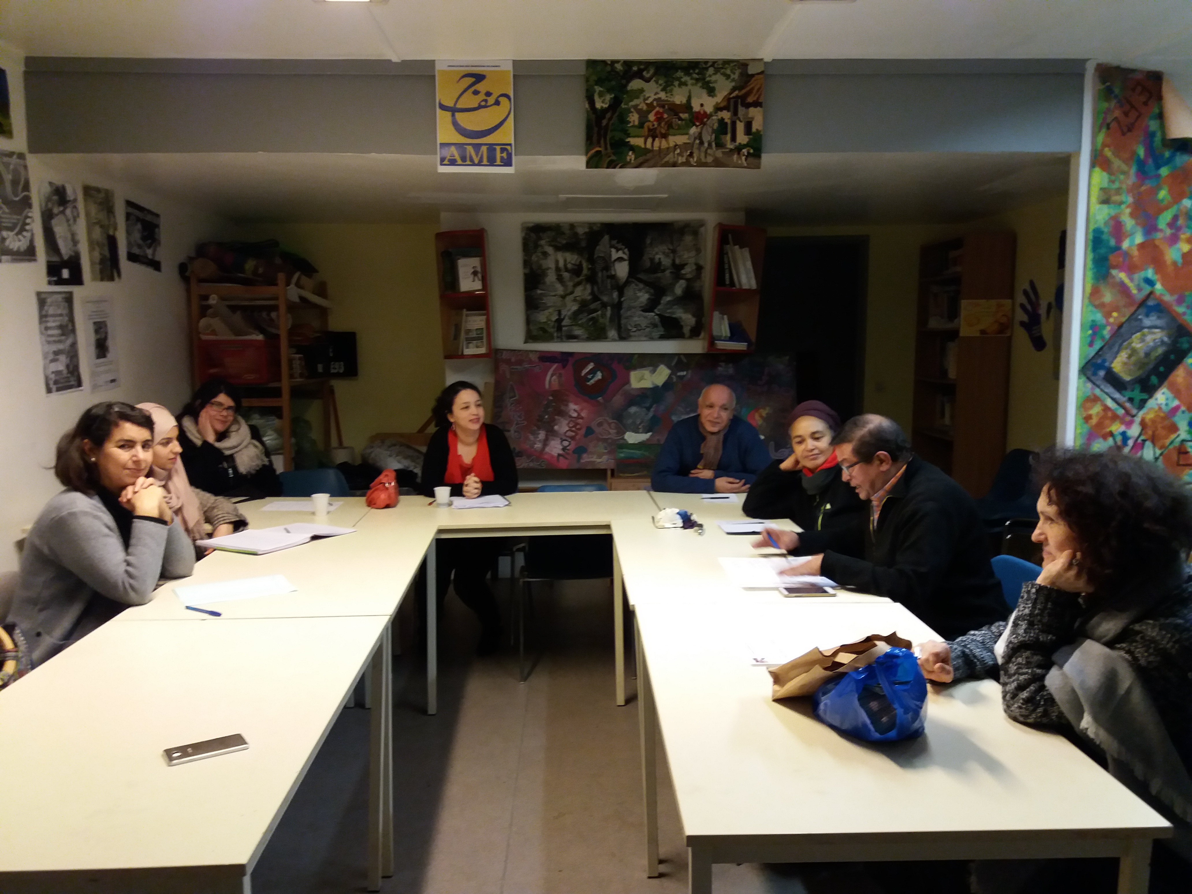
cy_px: 447
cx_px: 596
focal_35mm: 28
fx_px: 964
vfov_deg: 49.7
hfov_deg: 63.4
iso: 160
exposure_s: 1/20
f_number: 1.9
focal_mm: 3.7
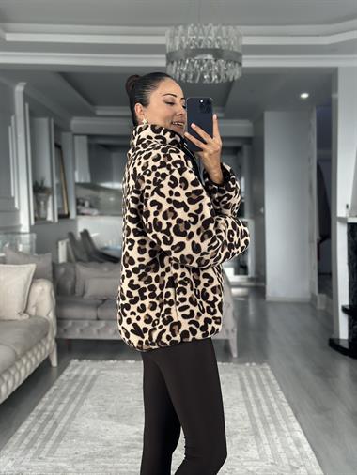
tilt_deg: -18.9
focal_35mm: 48
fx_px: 659
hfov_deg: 30.3
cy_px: 238
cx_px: 178
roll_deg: +0.1
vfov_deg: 39.6
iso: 160
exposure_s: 1/60
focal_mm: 6.86
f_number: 1.78
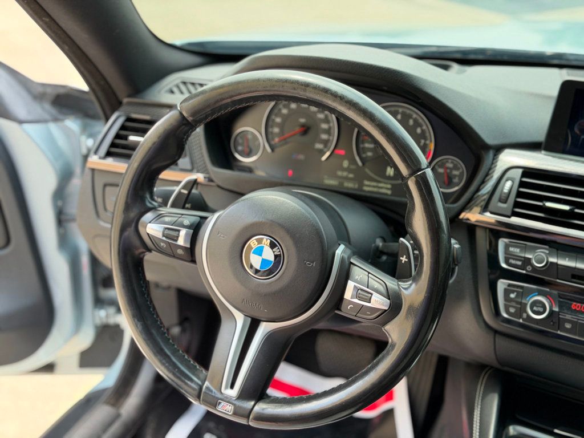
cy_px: 219
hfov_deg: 39.7
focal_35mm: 48
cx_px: 292
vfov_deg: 30.3
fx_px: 810
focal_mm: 6.76
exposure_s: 1/216
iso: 160
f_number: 1.78
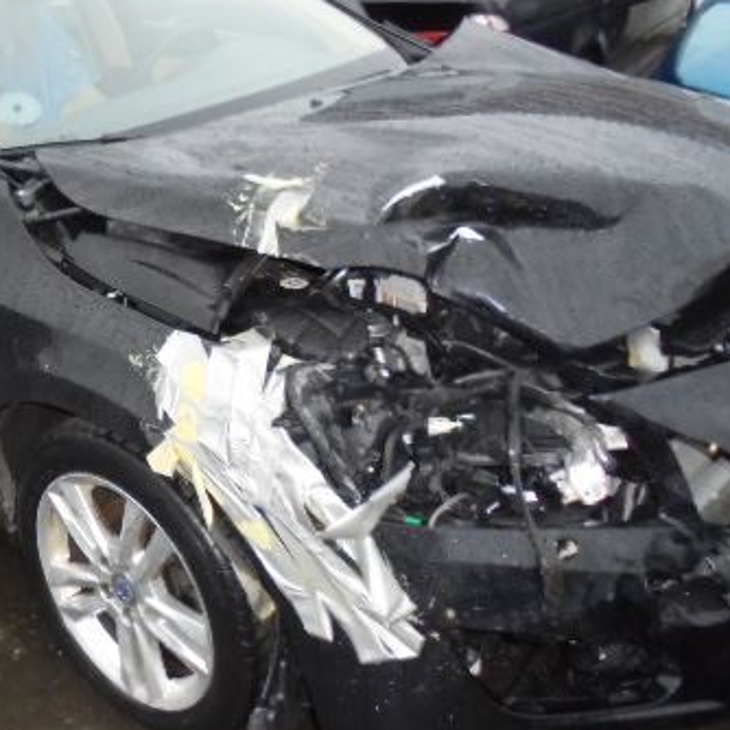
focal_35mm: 44
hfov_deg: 36.3
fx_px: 1050
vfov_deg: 38.3
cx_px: 92
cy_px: 330
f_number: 3.5
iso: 400
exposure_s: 1/30
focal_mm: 4.6
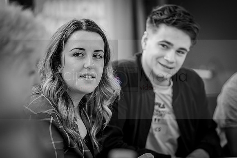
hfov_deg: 17.8
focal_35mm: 115
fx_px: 755
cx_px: 128
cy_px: 85
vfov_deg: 12.0
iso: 2000
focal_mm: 106
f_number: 2.8
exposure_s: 1/125
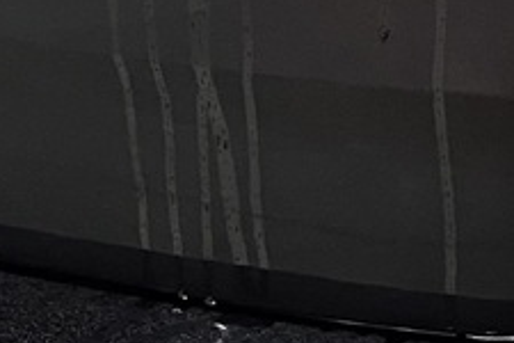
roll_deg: +1.1
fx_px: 2655
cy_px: -21
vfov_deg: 7.3
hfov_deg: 10.8
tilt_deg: -14.0
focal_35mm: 186
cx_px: 631
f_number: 1.8
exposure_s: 1/57
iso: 200
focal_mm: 3.99
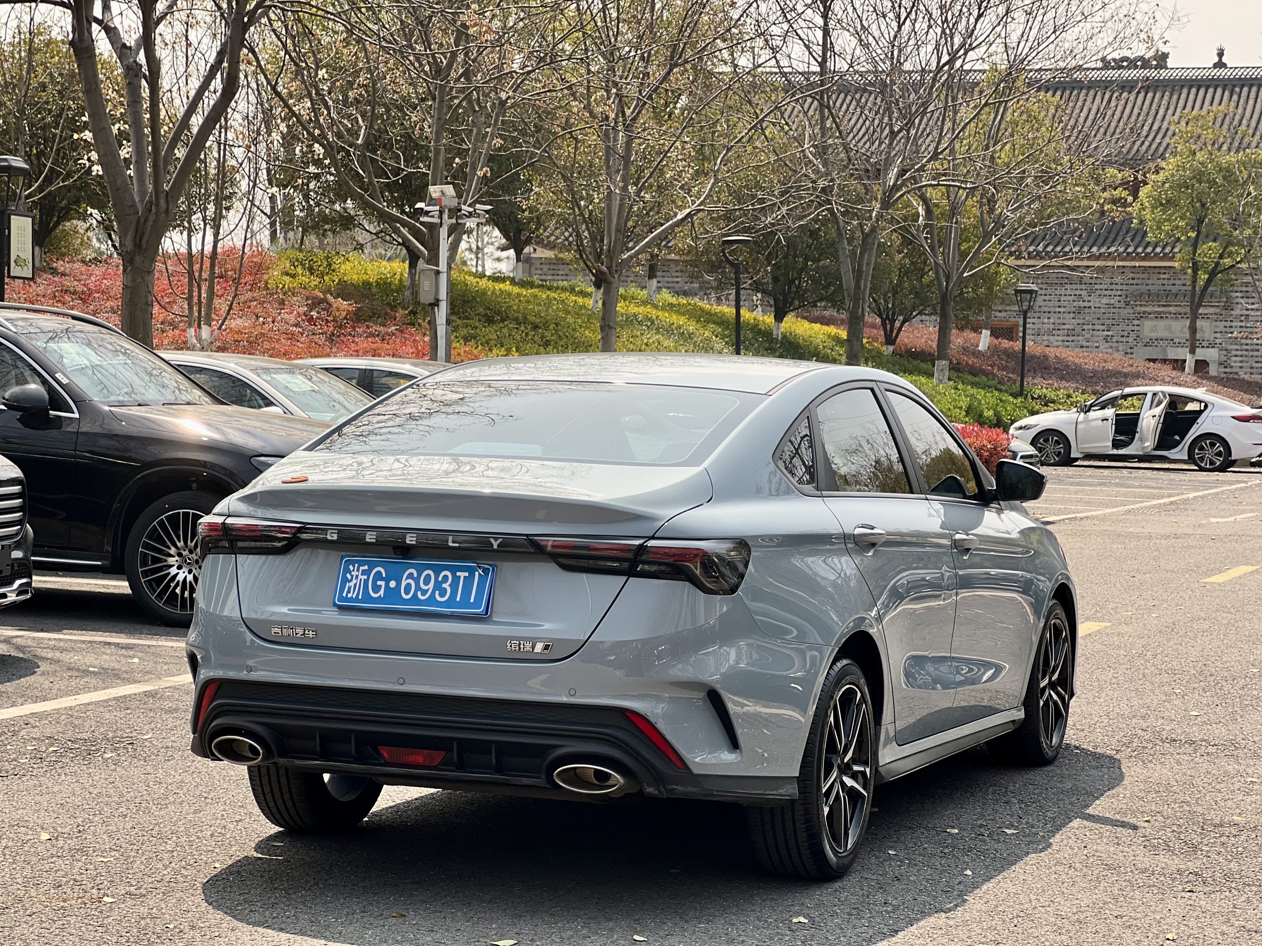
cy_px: 473
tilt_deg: -0.2
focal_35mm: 77
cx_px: 631
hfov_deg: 25.3
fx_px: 2807
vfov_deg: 19.1
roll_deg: -1.6
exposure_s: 1/453
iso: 32
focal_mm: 9
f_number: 2.8
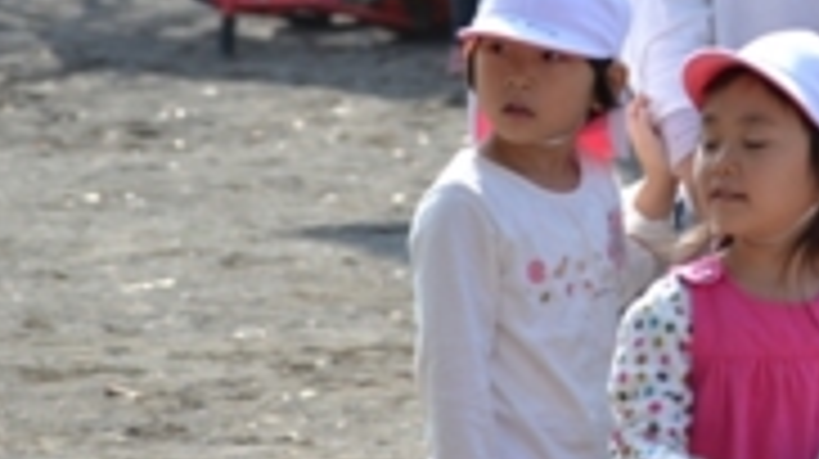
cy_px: -34
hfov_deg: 5.1
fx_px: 9135
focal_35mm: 421
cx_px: 747
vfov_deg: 2.9
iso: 100
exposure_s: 1/160
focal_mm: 122
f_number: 6.3
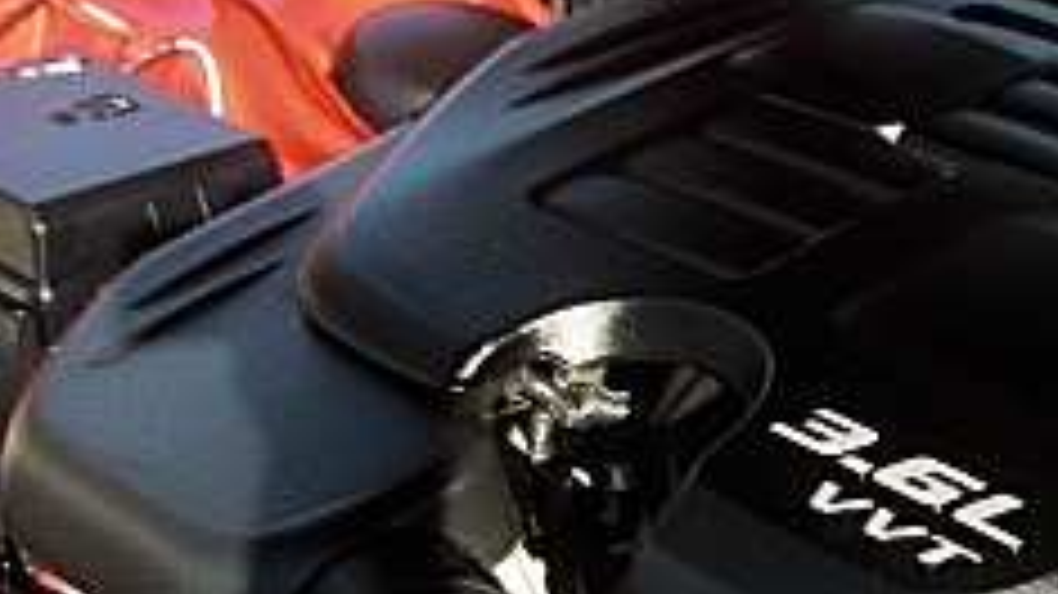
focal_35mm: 107
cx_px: 1148
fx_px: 3001
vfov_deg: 11.0
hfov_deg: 19.2
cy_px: 778
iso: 50
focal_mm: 6.3
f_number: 2.8
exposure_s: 1/160
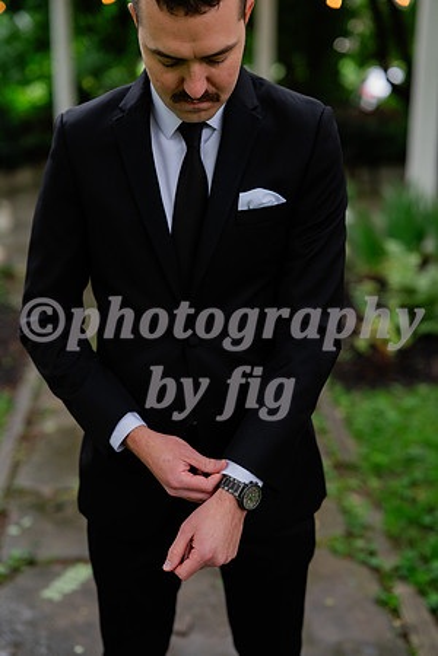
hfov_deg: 27.0
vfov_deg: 39.6
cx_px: 219
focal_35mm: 50
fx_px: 912
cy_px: 328
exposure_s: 1/400
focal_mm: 50
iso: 320
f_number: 2
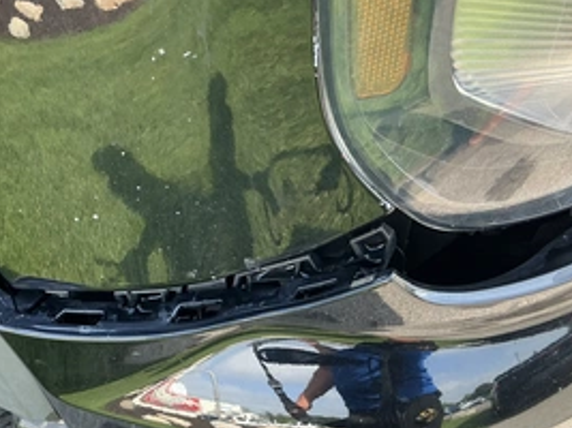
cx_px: 253
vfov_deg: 34.3
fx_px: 694
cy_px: 248
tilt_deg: -45.9
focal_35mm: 42
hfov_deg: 44.7
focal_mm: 3
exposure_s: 1/122
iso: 25
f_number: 1.8
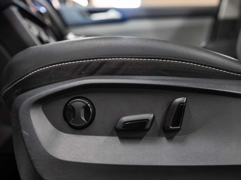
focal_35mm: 56
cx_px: 138
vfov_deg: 25.9
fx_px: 391
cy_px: 117
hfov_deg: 34.2
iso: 800
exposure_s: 1/40
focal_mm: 39.7
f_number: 3.5
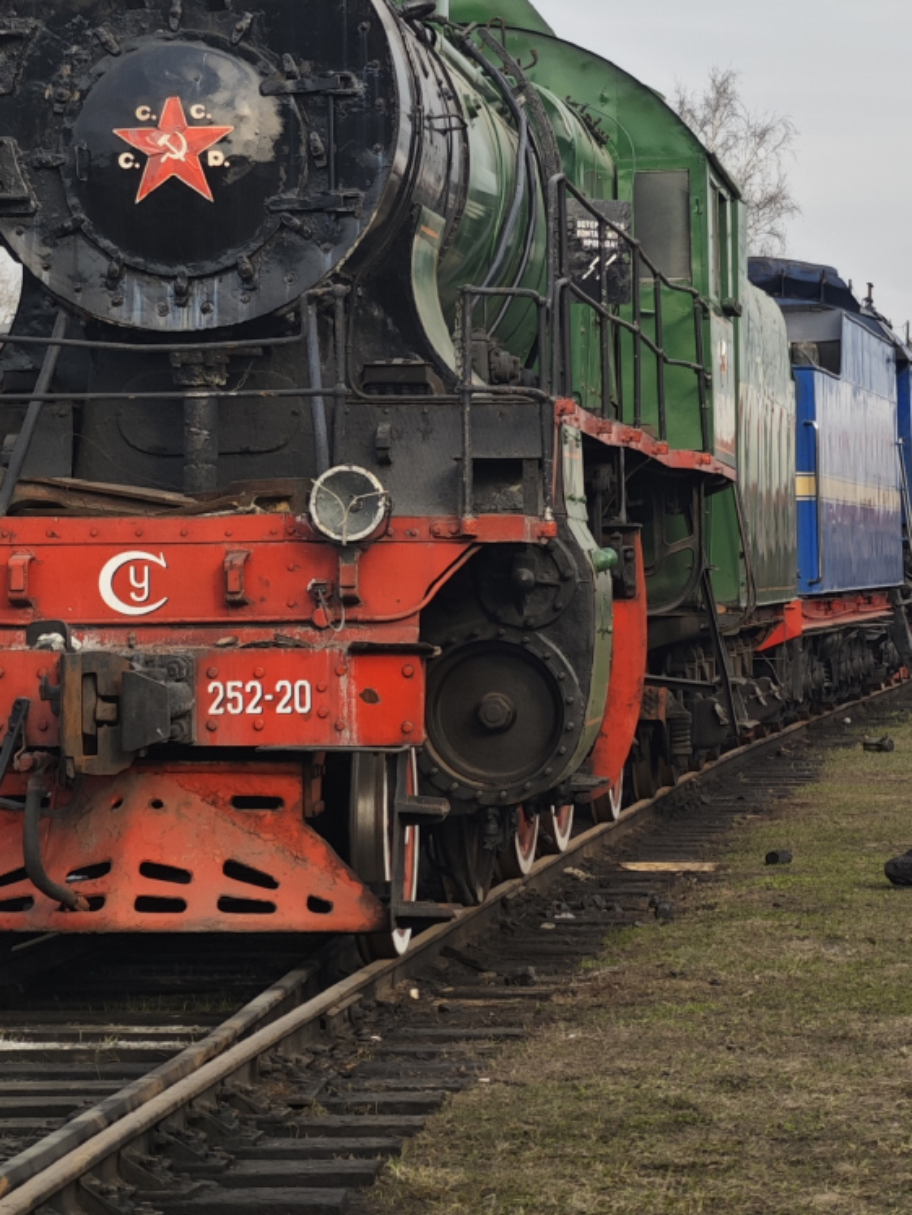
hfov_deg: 11.3
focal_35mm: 131
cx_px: 389
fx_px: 4602
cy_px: 205
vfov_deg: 14.9
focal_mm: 9
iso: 50
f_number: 2
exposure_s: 1/144
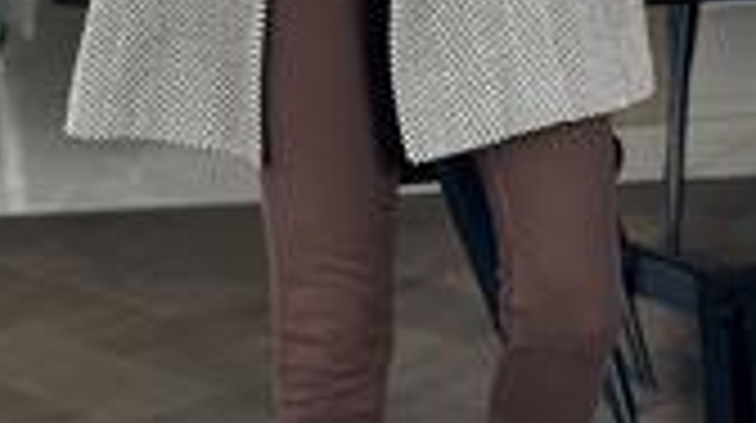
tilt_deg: -17.3
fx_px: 3163
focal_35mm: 158
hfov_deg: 13.6
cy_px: -81
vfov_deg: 7.6
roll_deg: +5.2
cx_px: 360
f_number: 1.78
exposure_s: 1/60
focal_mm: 6.86
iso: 125
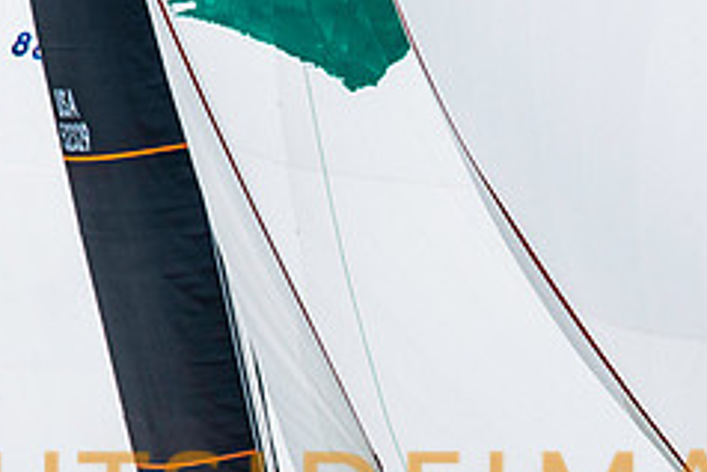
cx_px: 508
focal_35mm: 1097
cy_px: 473
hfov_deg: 1.9
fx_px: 21556
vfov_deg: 1.3
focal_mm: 300
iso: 400
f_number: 5.6
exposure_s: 1/2000
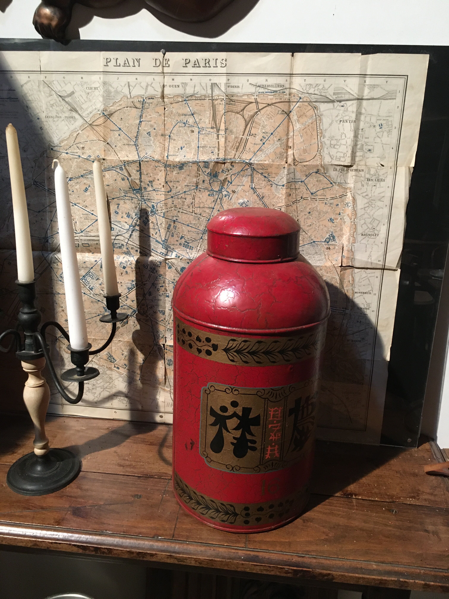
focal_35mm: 29
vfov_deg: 61.7
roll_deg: -1.2
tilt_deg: -19.6
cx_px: 224
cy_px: 300
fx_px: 502
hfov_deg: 48.2
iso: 400
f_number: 2.2
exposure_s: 1/17
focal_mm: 4.15
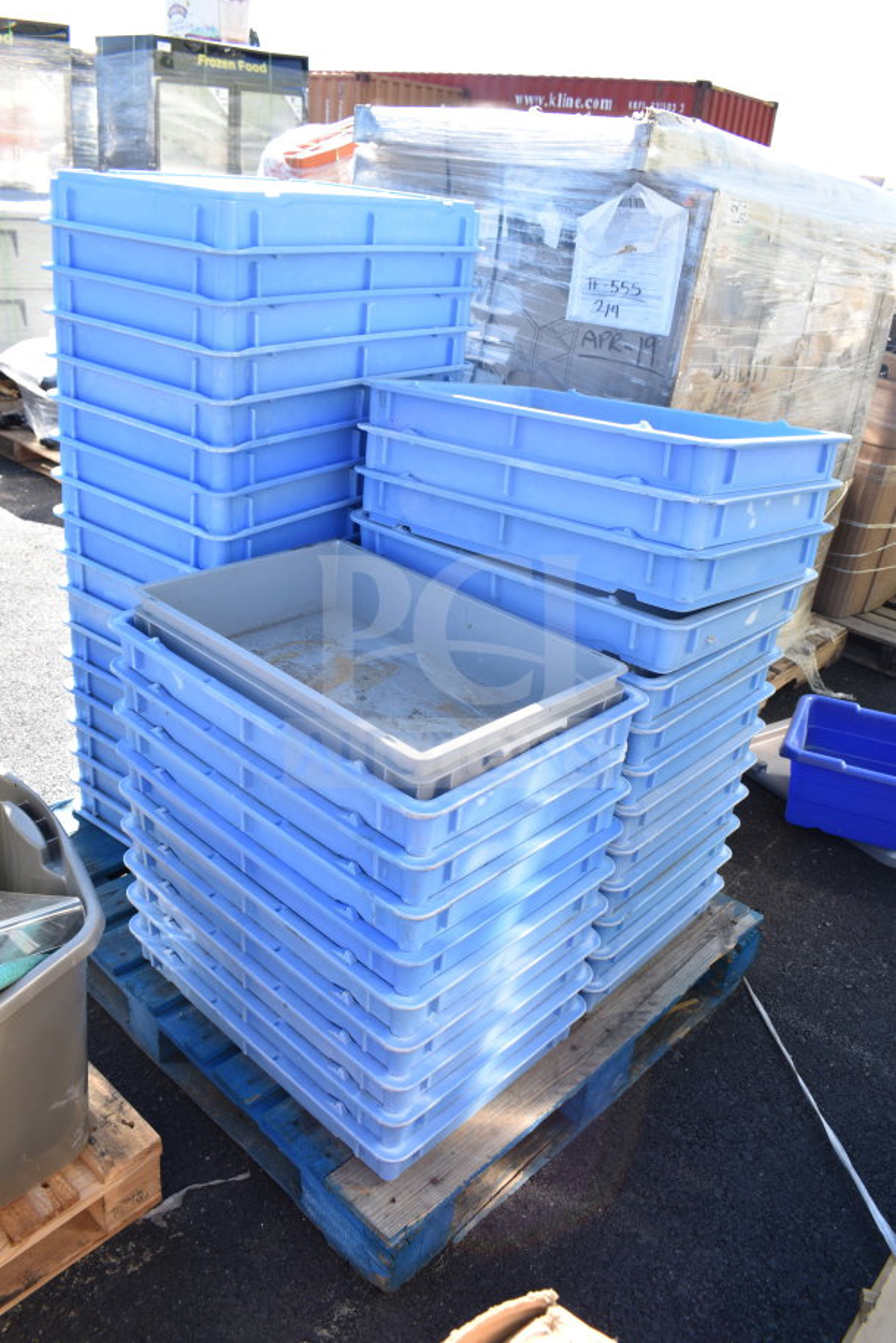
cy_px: 672
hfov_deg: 47.9
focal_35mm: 27
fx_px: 1008
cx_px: 448
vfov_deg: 67.4
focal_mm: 18
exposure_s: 1/160
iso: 200
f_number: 6.3
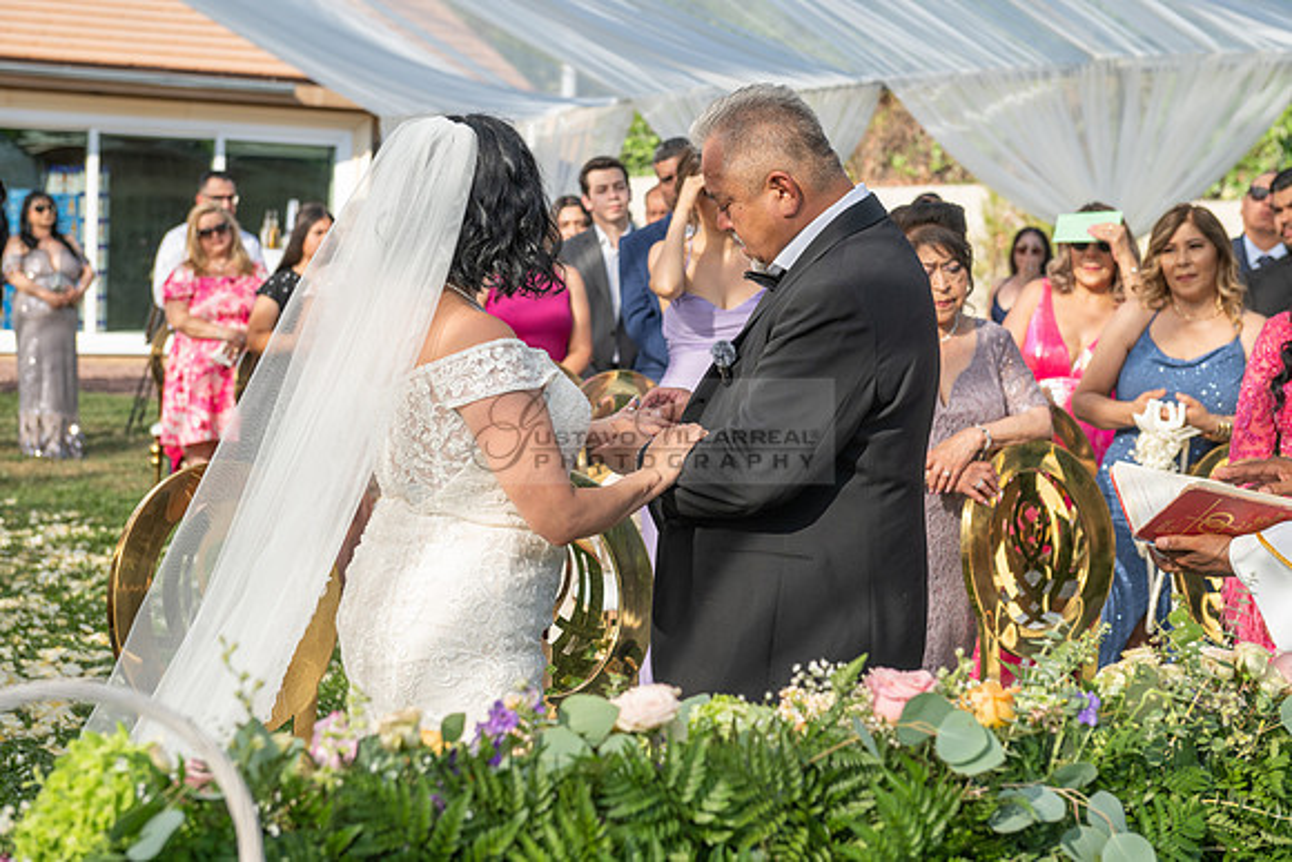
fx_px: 2513
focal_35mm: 70
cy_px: 431
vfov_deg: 19.5
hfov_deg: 28.8
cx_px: 646
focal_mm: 70
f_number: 5.6
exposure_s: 1/500
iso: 200
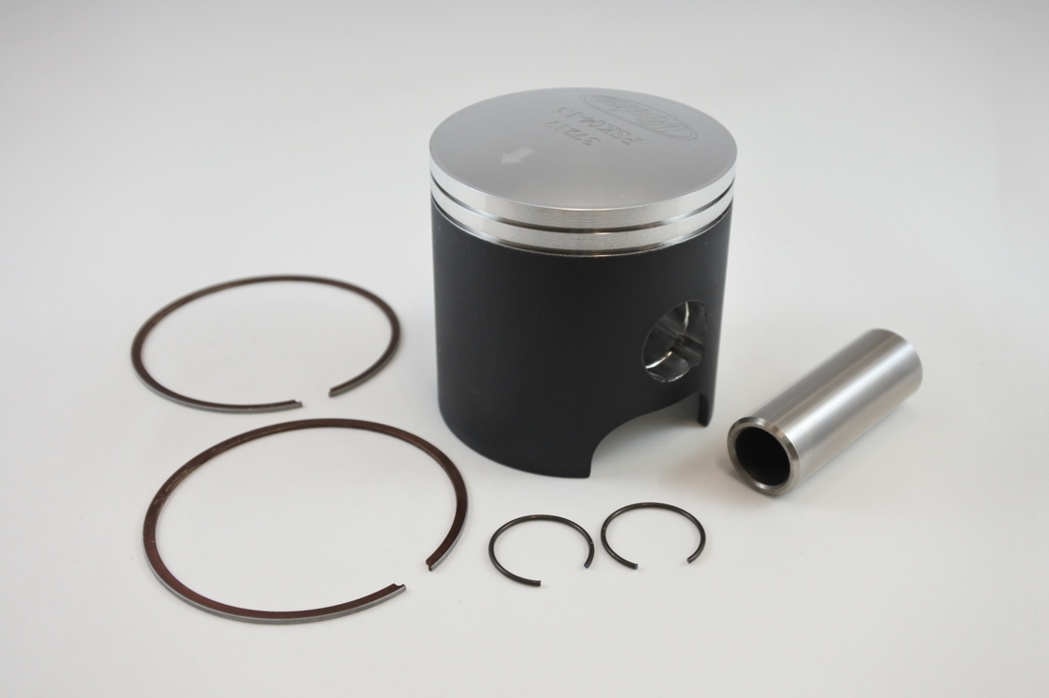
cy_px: 349
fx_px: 1282
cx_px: 524
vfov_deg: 30.5
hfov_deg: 44.5
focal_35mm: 44
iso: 400
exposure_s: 1/125
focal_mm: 16.5
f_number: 4.5
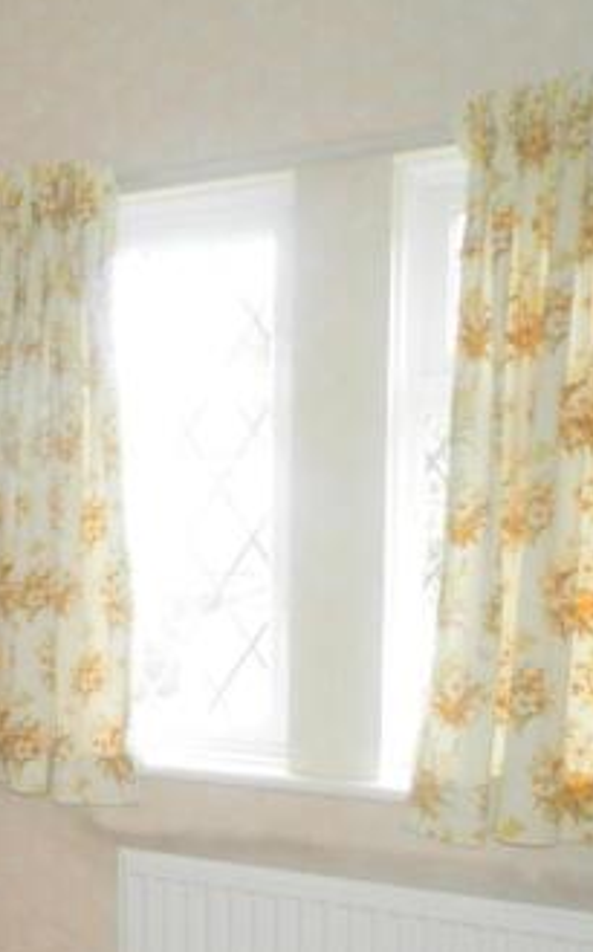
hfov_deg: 24.9
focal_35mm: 47
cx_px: -106
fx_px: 1218
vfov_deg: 42.3
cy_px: 606
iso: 100
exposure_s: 1/30
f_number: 3.1
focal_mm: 4.5
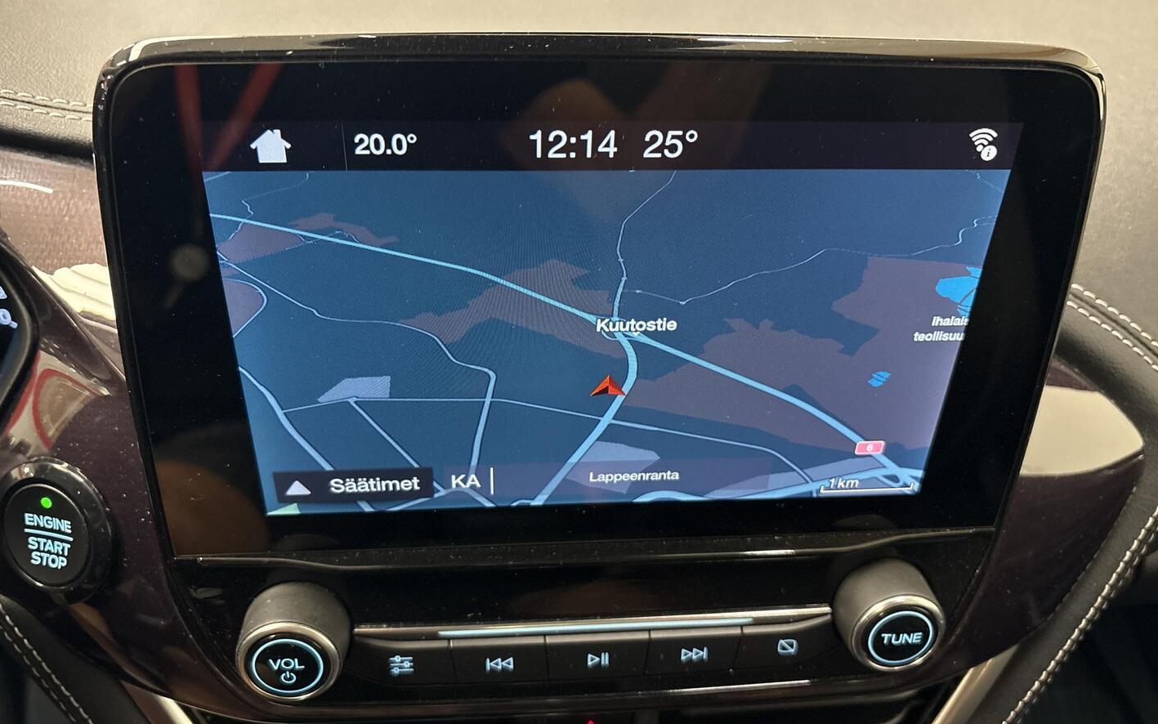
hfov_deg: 66.5
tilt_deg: -38.1
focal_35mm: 28
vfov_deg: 44.5
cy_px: 341
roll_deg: -2.6
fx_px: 884
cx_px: 576
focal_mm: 5.96
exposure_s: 1/29
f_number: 1.6
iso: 640
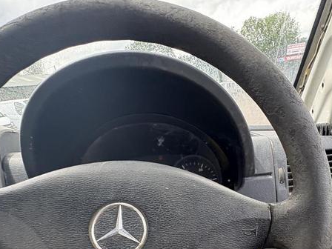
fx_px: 269
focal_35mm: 28
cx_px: 195
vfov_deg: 43.0
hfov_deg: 63.0
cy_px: 248
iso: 64
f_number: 2.2
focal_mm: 2.22
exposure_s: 1/143
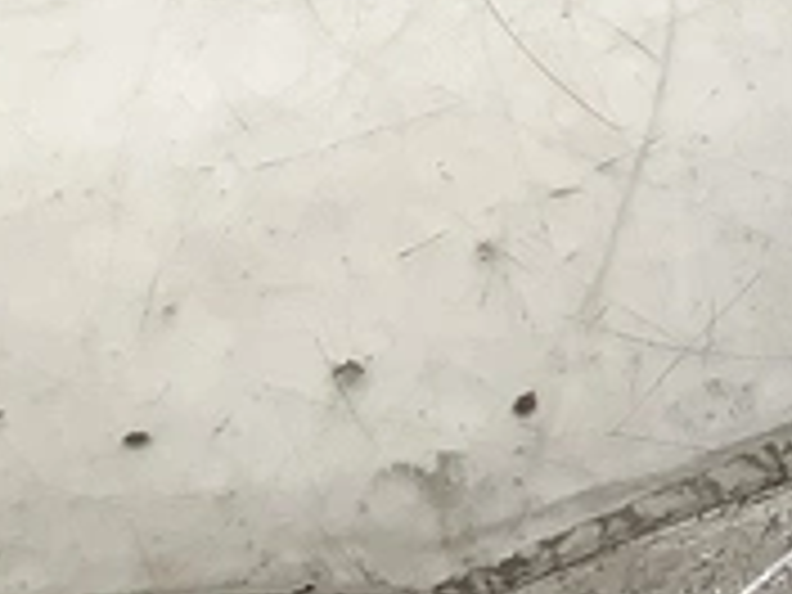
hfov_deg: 13.8
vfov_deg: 10.4
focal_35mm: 132
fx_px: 3020
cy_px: -560
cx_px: 1264
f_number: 2.4
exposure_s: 1/120
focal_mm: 3.3
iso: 80
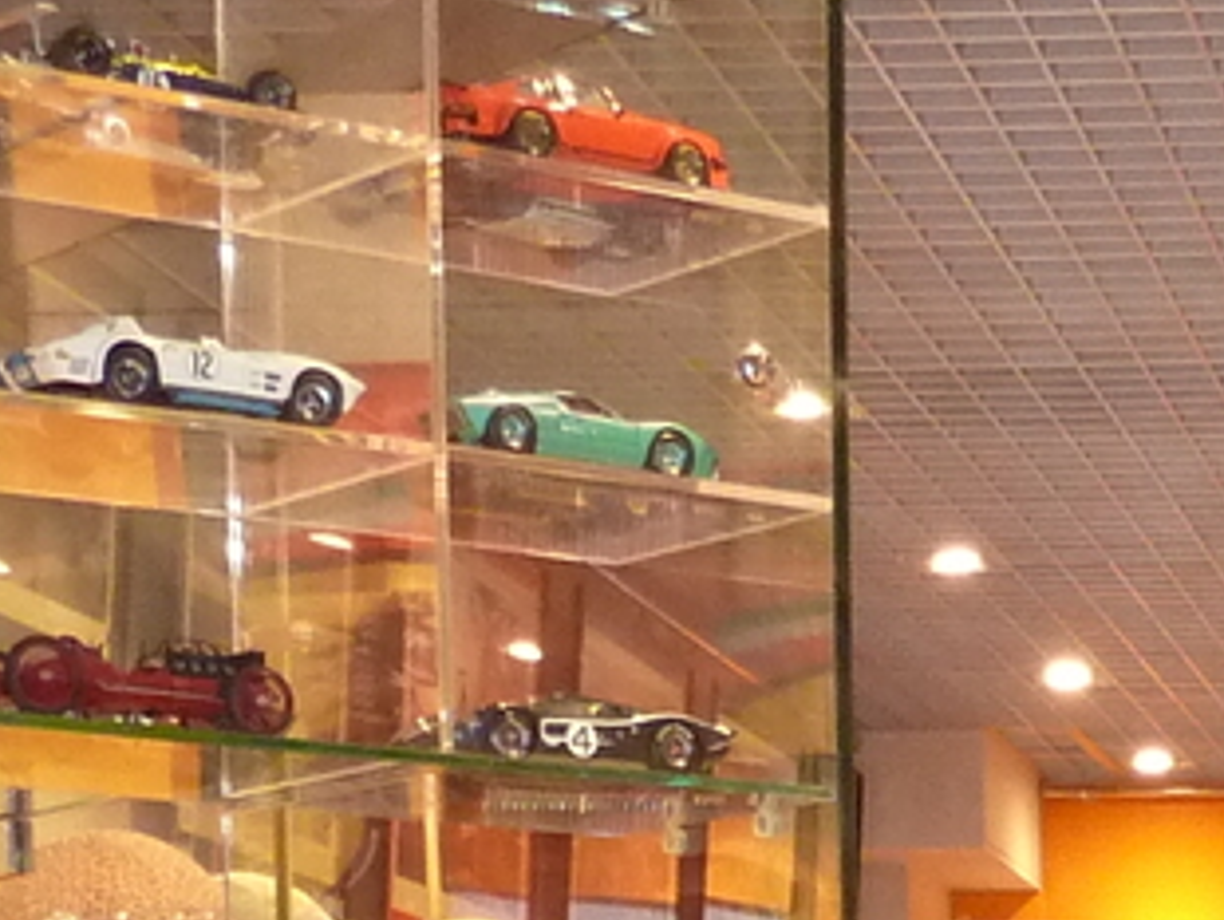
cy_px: 1797
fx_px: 4565
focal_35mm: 129
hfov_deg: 14.7
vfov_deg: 10.6
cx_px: 1532
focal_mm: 4.1
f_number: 3.3
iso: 320
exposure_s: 1/30
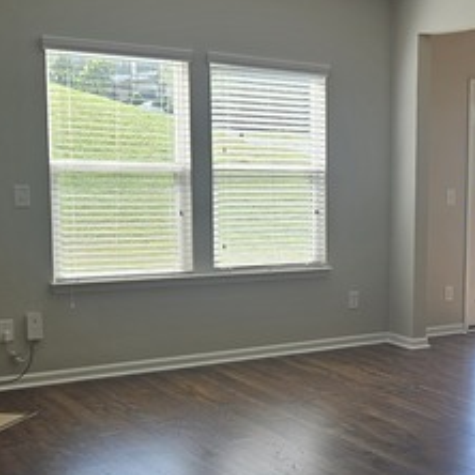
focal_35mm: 61
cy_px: 287
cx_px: 487
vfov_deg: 28.1
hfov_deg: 26.5
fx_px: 947
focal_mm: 5.4
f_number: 1.8
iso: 25
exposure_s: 1/180
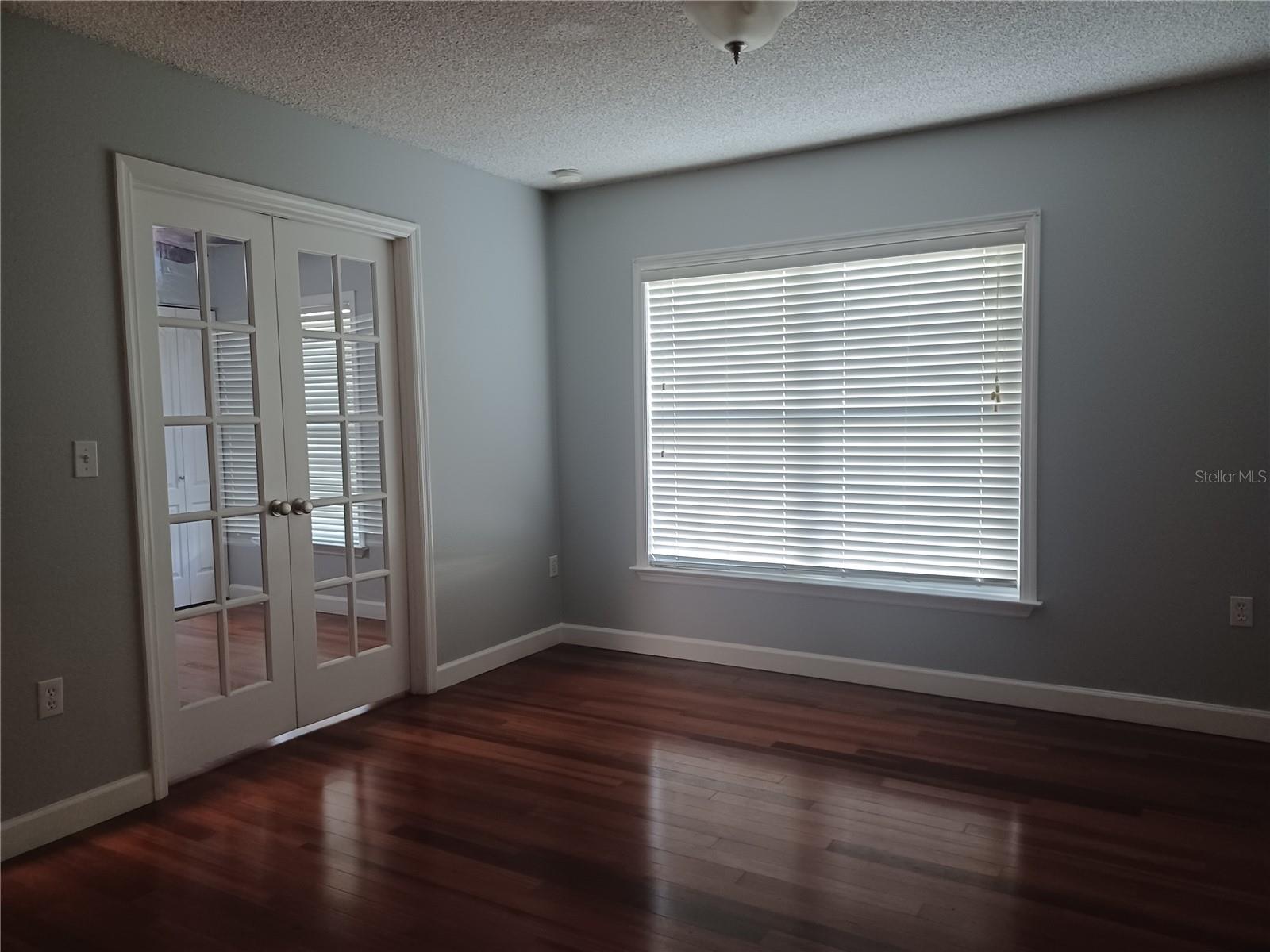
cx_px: 635
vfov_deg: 54.9
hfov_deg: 69.4
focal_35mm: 25
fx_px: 917
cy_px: 476
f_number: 1.8
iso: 400
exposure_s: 1/30
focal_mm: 4.6
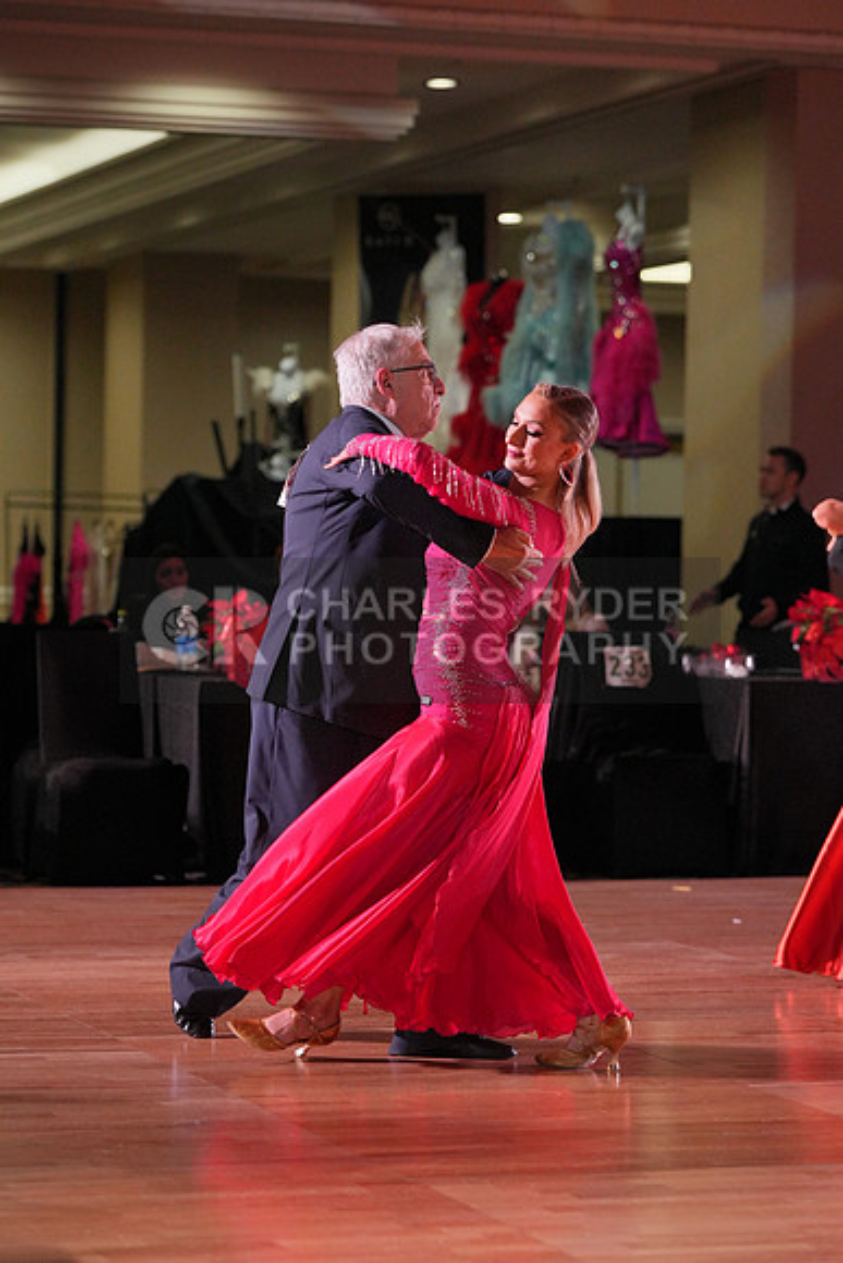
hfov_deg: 12.5
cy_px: 632
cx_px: 422
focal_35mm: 110
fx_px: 3861
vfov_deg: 18.6
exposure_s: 1/500
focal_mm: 110
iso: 3200
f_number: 4
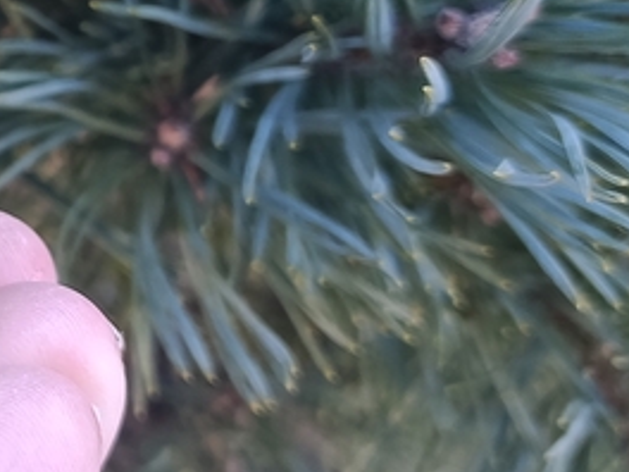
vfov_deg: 14.5
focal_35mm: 100
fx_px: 1817
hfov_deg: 17.9
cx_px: -260
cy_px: -31
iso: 376
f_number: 1.7
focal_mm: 5.24
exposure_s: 1/100
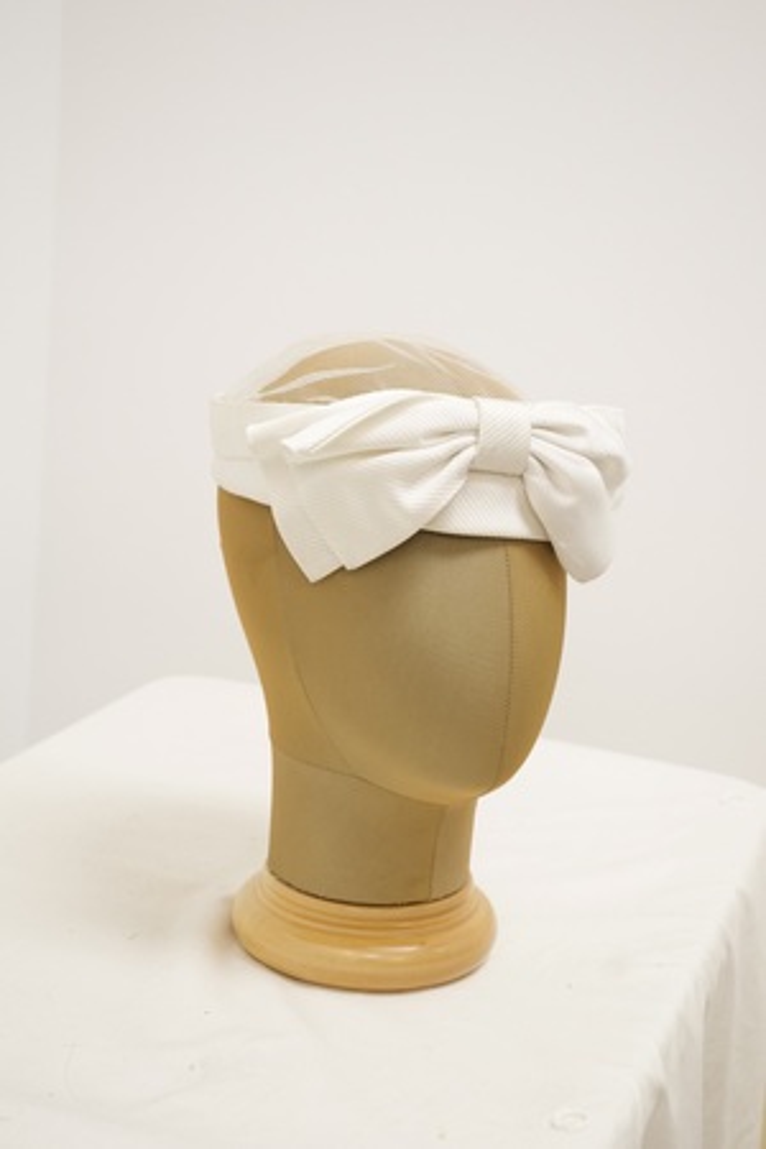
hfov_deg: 20.2
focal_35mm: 68
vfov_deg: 29.9
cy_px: 574
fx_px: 2154
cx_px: 383
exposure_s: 1/80
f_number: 6.3
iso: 1600
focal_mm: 45
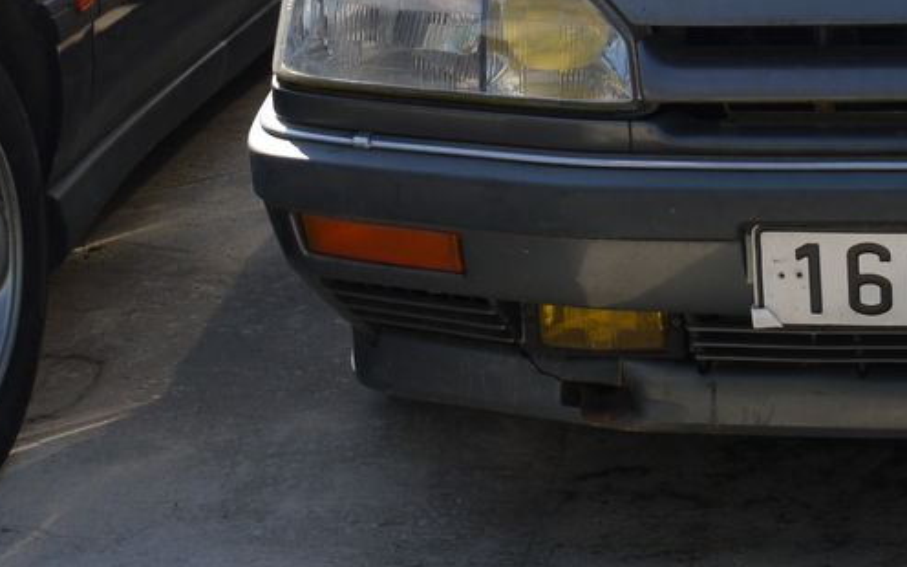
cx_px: 880
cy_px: -106
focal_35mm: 105
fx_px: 2595
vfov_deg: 12.2
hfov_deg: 19.3
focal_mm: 24
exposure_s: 1/200
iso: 100
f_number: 7.1
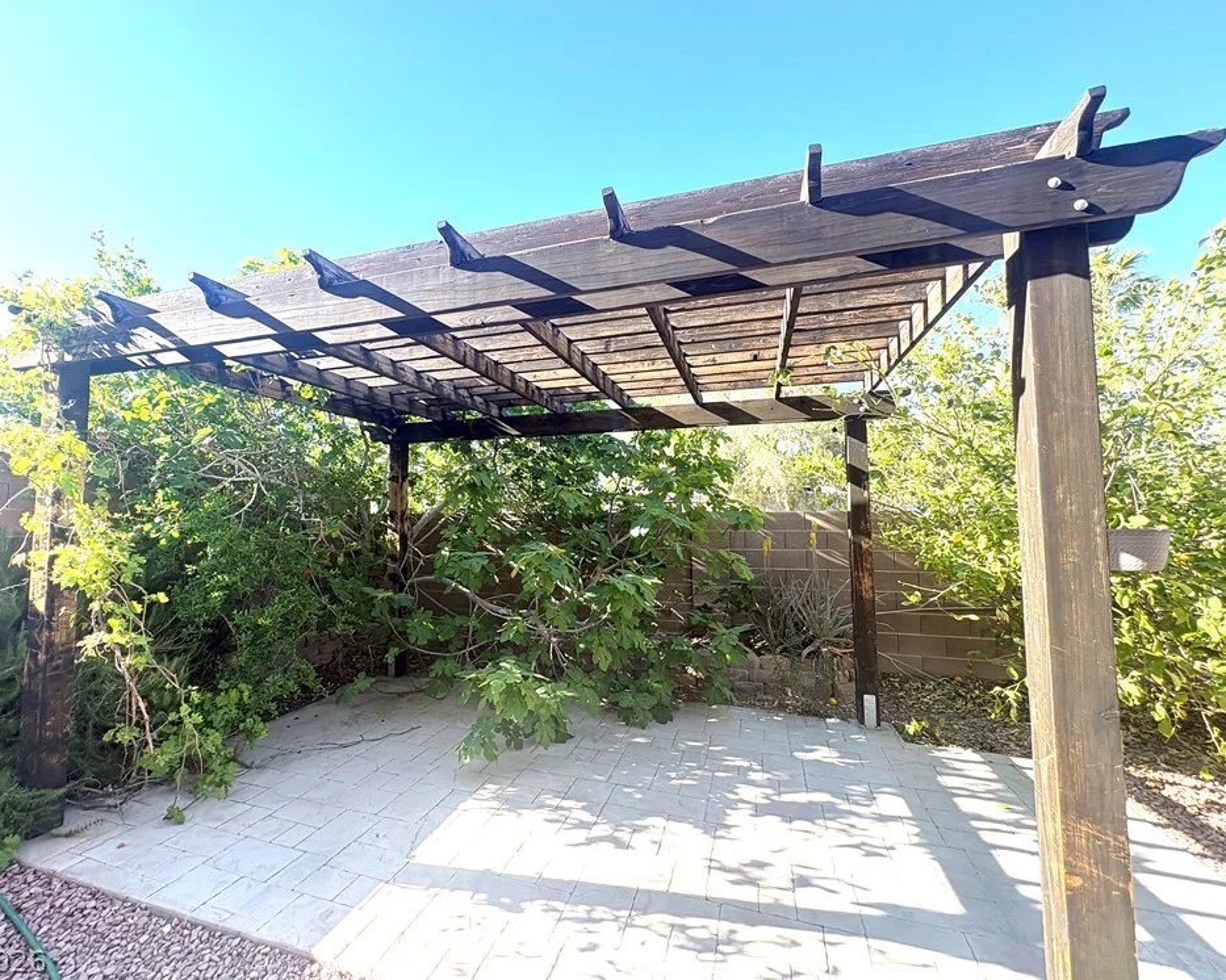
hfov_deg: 96.7
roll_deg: +1.6
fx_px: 544
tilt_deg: +6.9
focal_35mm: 15
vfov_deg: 84.0
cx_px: 576
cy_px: 478
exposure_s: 1/158
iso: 64
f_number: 2.2
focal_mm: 2.22
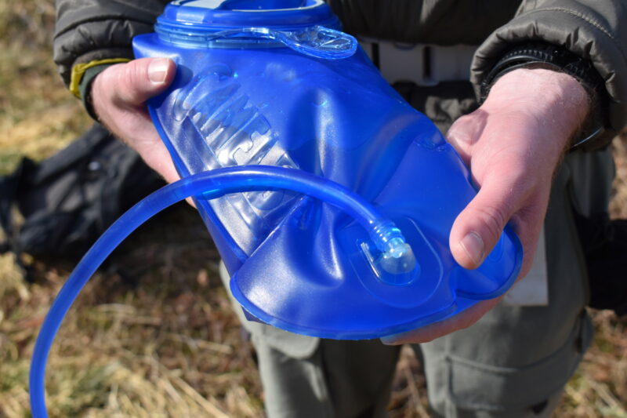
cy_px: 209
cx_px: 314
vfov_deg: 25.0
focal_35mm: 54
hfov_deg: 36.9
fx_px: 940
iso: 200
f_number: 7.1
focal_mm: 36
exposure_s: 1/320
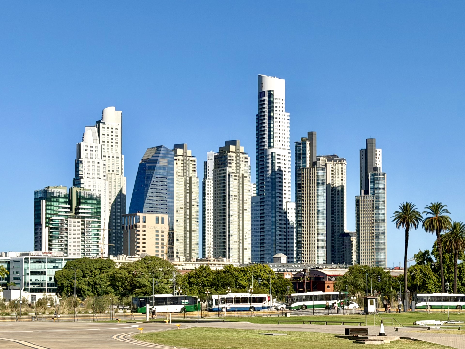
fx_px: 645
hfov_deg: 39.7
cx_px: 232
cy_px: 174
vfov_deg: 30.3
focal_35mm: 48
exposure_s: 1/8772
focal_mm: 6.76
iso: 64
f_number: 1.78
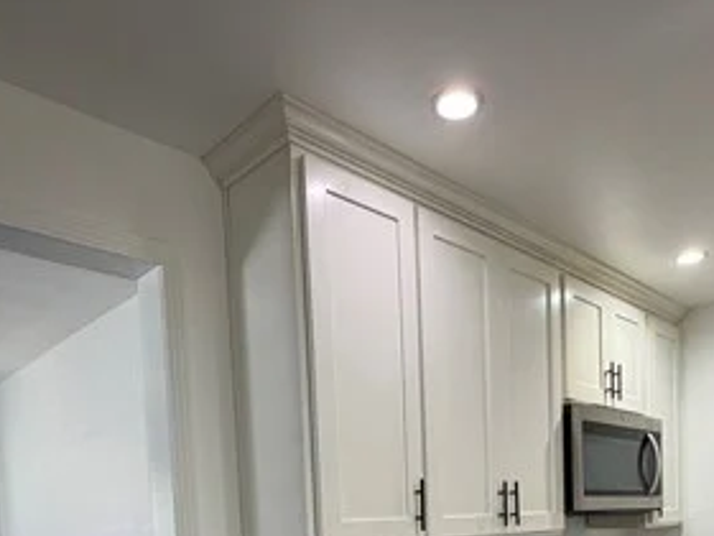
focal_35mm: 32
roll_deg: +2.7
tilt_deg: -3.8
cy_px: 564
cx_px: 434
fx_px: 660
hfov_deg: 56.3
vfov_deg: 38.1
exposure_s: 1/60
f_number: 2.2
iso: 200
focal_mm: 2.22
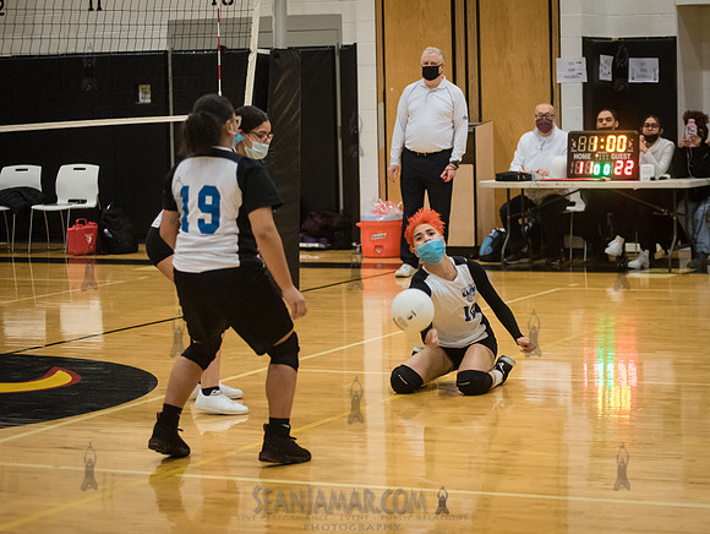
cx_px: 446
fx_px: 2130
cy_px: 236
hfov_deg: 18.9
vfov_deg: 14.3
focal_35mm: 104
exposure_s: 1/400
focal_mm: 86
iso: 5000
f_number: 3.2
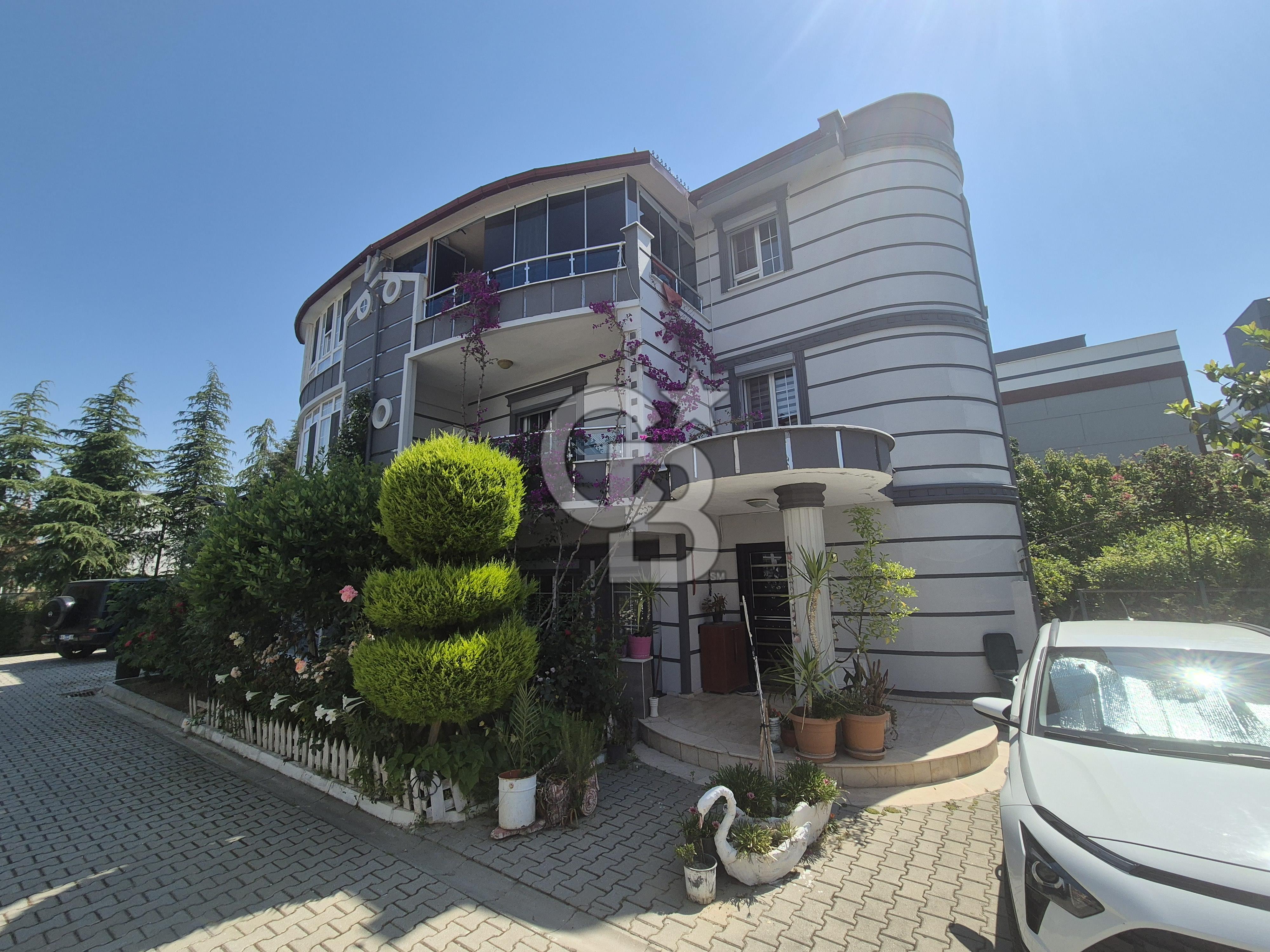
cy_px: 476
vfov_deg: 89.9
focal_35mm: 13
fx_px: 477
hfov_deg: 106.2
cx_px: 635
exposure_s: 1/2840
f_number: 2.2
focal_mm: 2.2
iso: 50
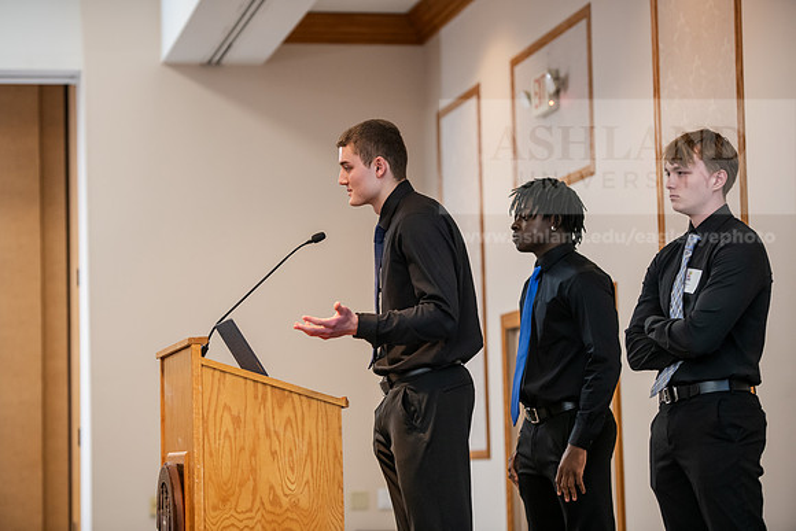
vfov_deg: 13.0
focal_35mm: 105
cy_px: 266
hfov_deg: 19.5
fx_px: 2322
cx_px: 398
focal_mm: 105
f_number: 3.2
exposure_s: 1/200
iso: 1600
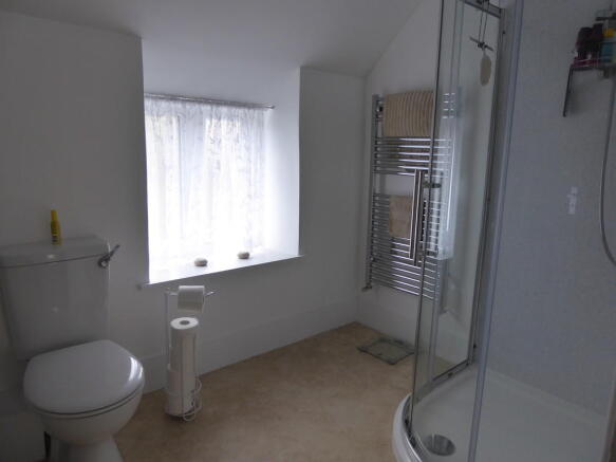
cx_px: 308
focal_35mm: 25
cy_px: 231
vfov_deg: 54.9
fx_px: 445
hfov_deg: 69.4
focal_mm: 4.3
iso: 160
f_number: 3.3
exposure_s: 1/60
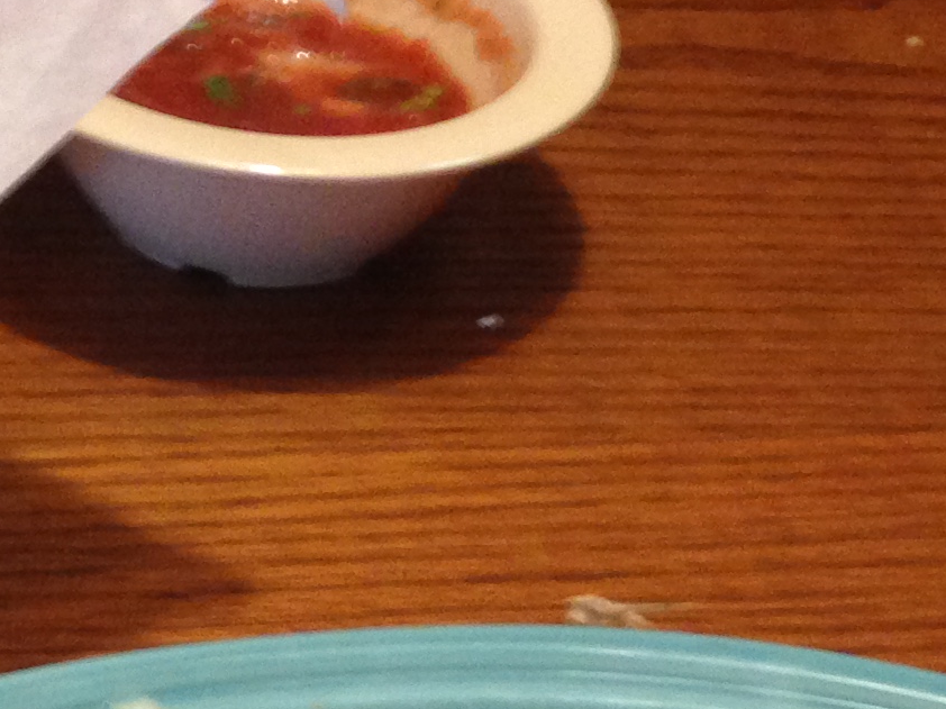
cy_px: 752
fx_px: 3497
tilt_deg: -38.6
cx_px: 466
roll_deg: -9.9
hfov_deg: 15.4
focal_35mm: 128
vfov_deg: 11.4
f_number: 2.4
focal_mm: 4.12
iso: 200
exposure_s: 1/20
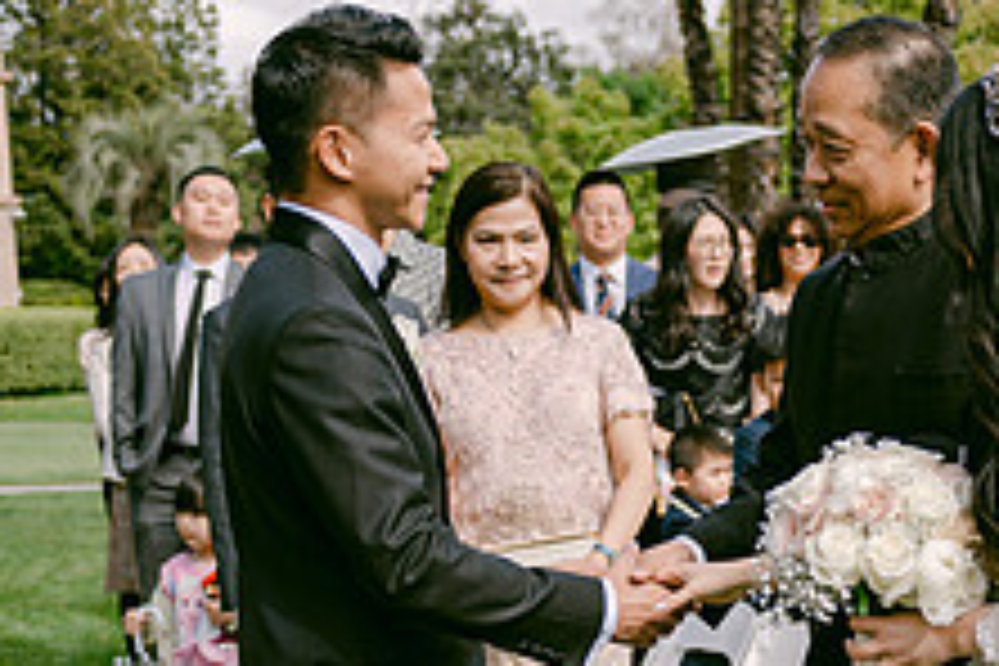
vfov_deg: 18.0
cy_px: 572
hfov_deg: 26.7
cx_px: 724
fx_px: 2081
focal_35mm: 75
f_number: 2.8
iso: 100
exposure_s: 1/2500
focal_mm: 28
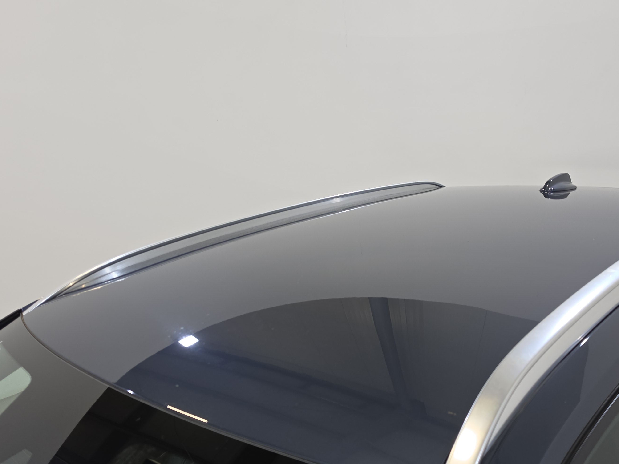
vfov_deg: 40.5
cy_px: 284
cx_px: 349
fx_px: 626
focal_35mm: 35
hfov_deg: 52.5
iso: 80
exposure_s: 1/100
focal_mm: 6.5
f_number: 1.4
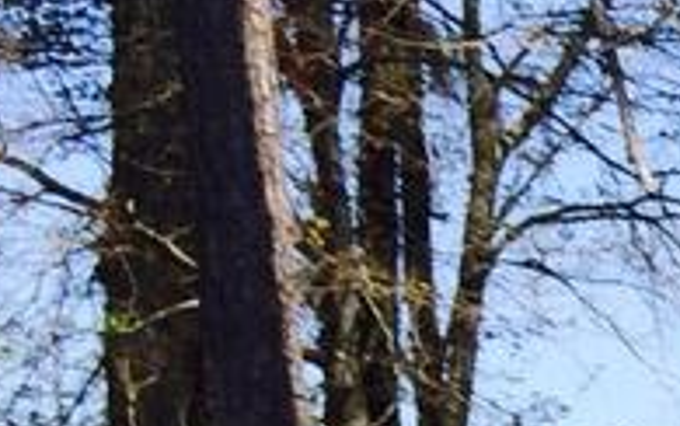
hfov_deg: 8.1
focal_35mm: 223
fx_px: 4134
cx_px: 1993
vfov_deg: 5.5
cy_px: 1309
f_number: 2.2
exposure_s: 1/1580
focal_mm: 4.12
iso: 40
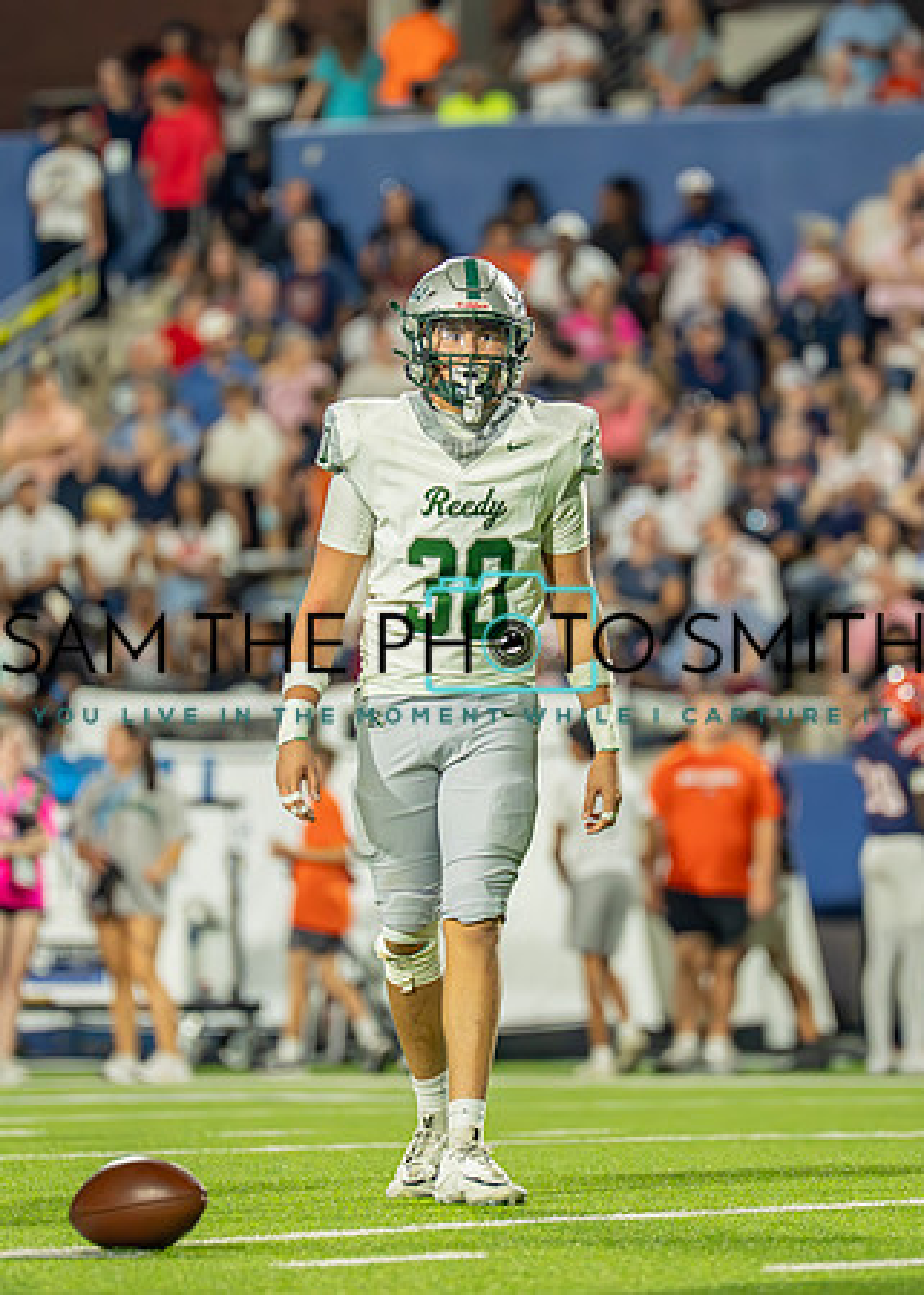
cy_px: 569
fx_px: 14054
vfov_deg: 5.3
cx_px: 511
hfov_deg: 3.8
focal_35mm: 382
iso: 4000
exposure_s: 1/1600
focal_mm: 200
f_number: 2.8
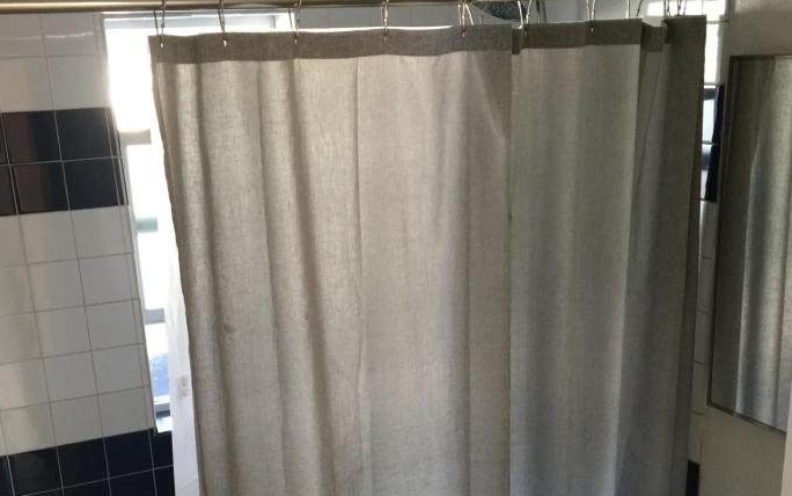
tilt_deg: -17.7
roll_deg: +1.5
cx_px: 372
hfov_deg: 43.5
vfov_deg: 27.5
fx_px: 993
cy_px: 388
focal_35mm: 46
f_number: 2.2
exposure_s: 1/15
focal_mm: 4.15
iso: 125
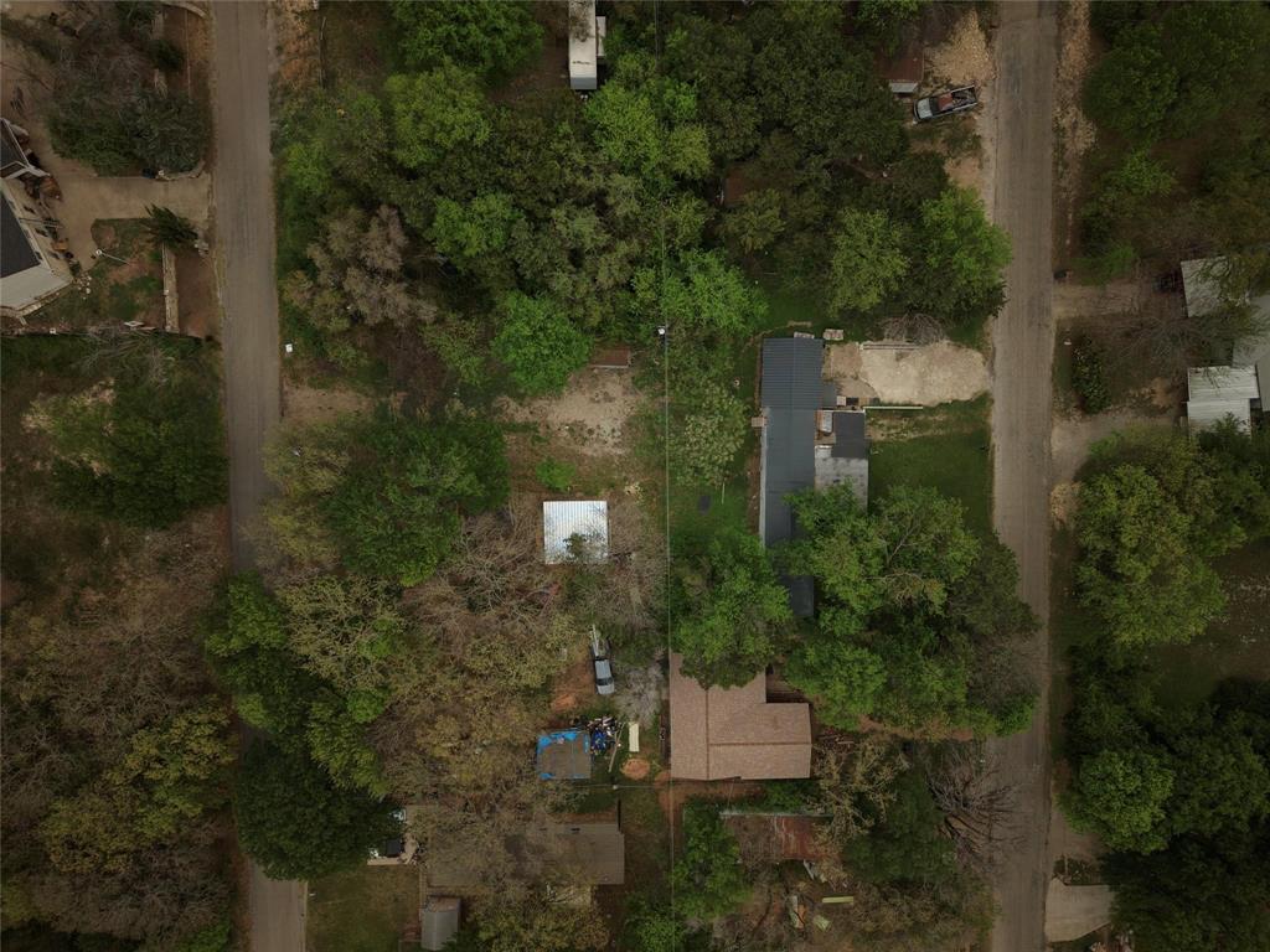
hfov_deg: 71.6
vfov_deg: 56.8
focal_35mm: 24
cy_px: 476
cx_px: 635
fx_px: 881
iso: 510
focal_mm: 8.67
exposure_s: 1/15
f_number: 1.8
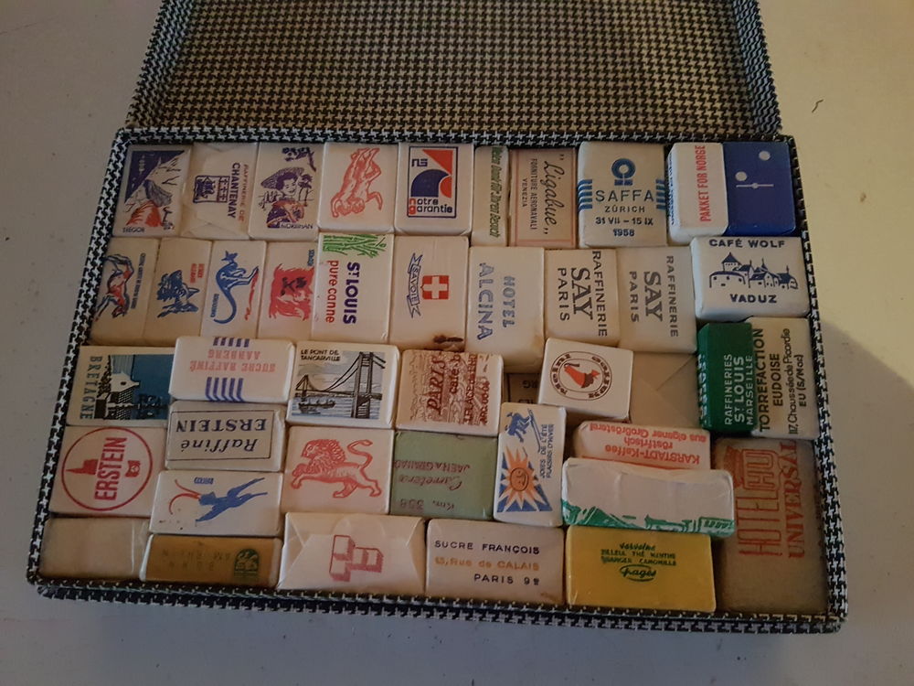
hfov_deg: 67.3
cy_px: 343
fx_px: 687
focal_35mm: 26
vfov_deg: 53.1
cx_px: 457
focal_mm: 4.2
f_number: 1.7
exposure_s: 1/10
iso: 500
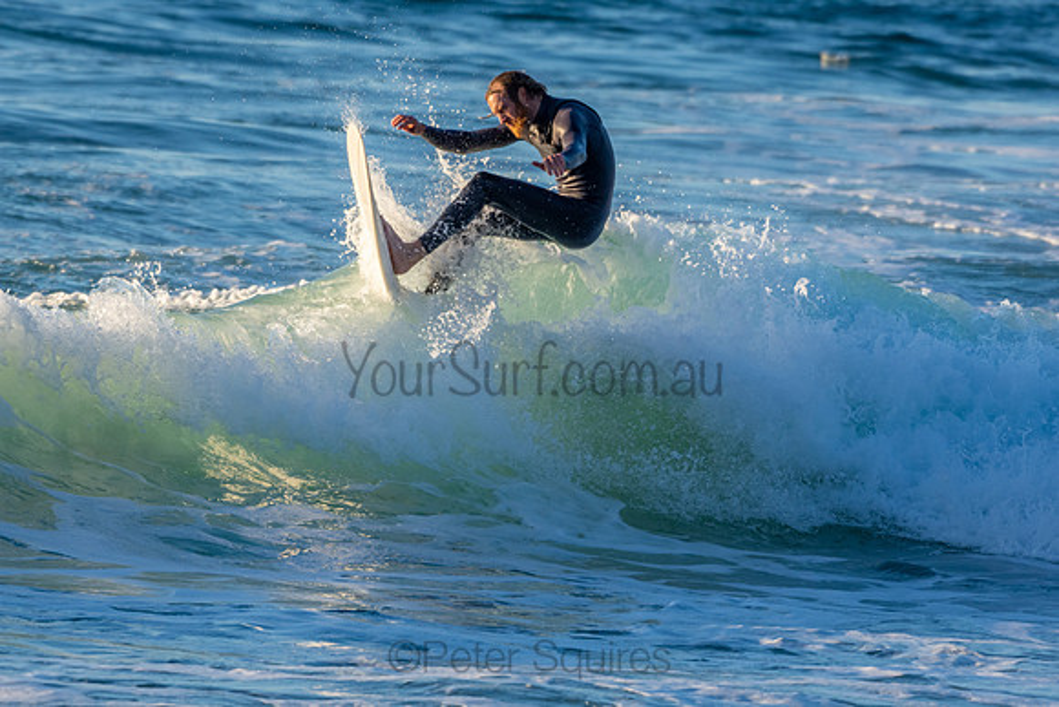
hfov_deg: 4.0
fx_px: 15005
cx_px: 530
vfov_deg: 2.7
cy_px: 354
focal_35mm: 510
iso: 560
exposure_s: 1/1250
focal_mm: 340
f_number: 5.6
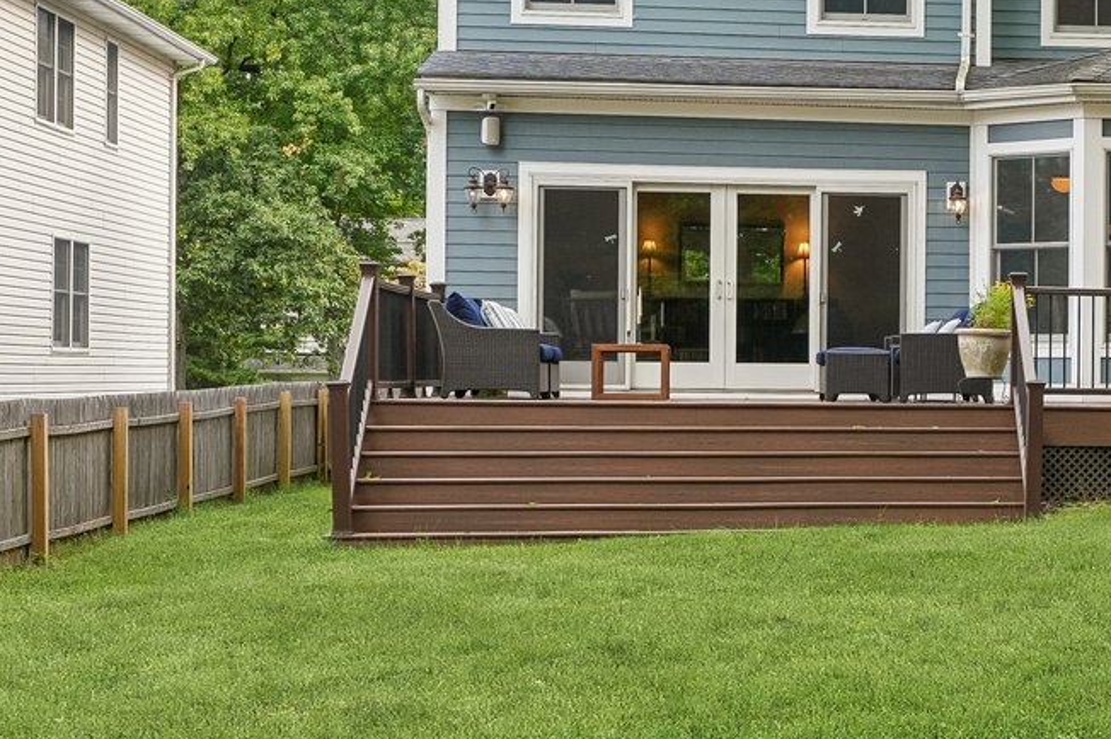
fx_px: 2714
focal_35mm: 88
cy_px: 302
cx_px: 1227
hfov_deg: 21.9
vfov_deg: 15.5
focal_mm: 28
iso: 200
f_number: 8
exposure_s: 1/100
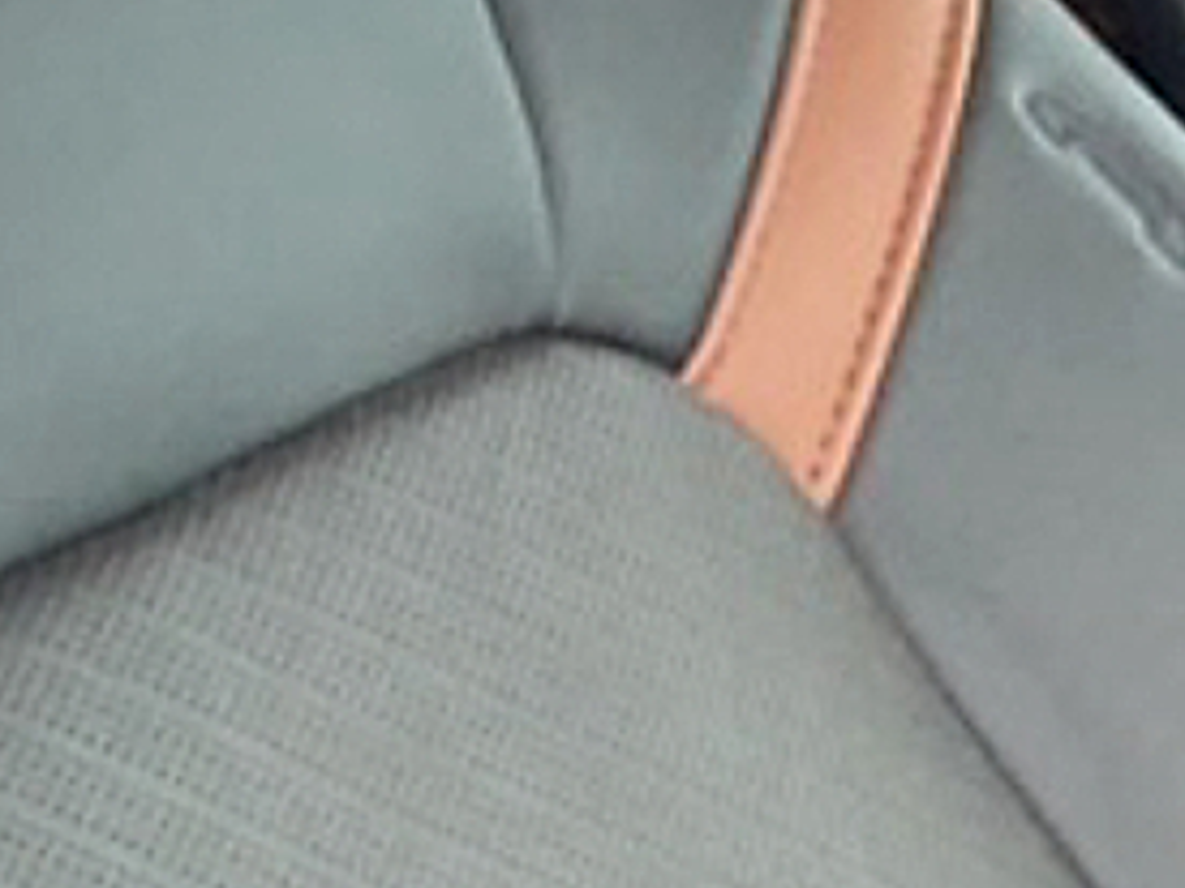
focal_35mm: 174
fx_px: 5956
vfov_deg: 8.5
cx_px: 2907
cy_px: 210
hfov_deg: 9.9
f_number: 1.8
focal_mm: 3
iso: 40
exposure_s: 1/120
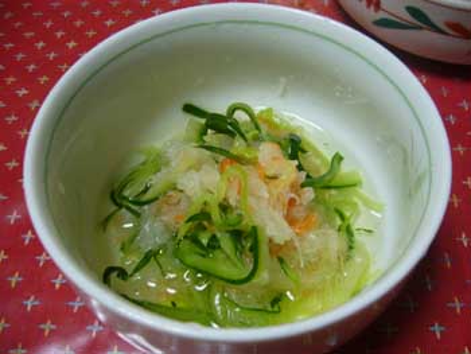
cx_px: 236
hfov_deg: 52.6
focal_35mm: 35
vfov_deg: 40.7
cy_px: 177
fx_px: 477
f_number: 2.8
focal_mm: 5.8
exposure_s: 1/8
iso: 80
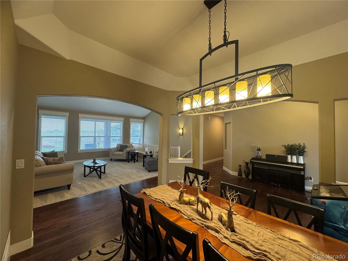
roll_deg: -0.8
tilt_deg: +1.3
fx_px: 141
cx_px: 174
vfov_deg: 85.7
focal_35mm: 14
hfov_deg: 102.1
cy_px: 130
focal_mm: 2.22
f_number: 2.2
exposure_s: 1/60
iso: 250
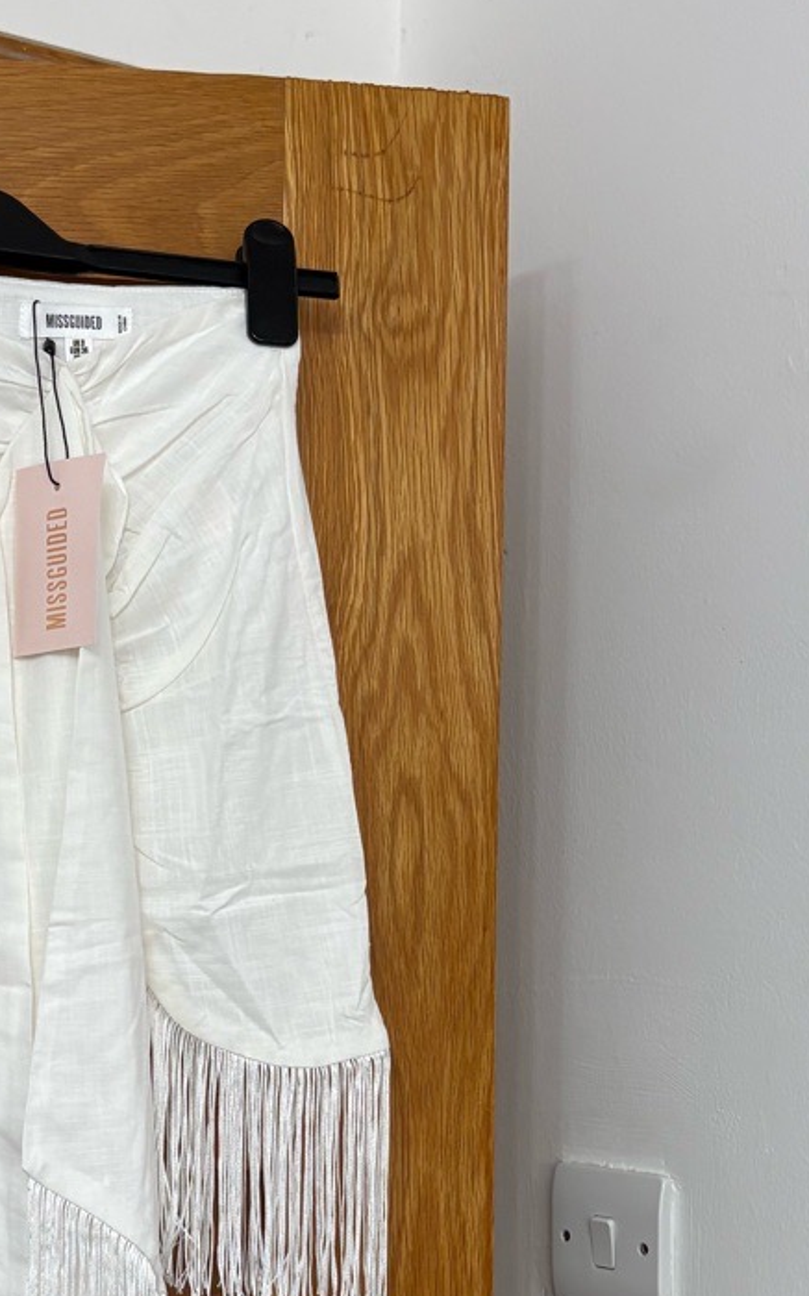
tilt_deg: +1.8
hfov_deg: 20.1
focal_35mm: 63
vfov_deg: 32.3
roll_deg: -1.7
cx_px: 35
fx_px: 2224
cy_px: 848
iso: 125
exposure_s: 1/88
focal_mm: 5.96
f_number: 1.6
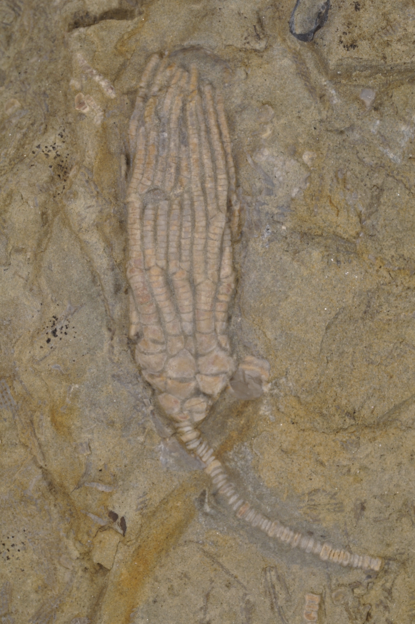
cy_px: 312
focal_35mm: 90
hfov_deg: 15.2
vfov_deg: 22.6
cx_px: 208
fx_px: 1560
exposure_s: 1/20
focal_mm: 60
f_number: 32
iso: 200
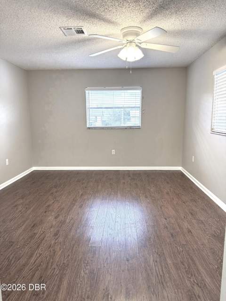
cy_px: 150
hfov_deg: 56.8
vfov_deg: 71.6
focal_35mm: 24
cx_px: 113
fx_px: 209
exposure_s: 1/60
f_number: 1.78
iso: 125
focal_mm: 6.76
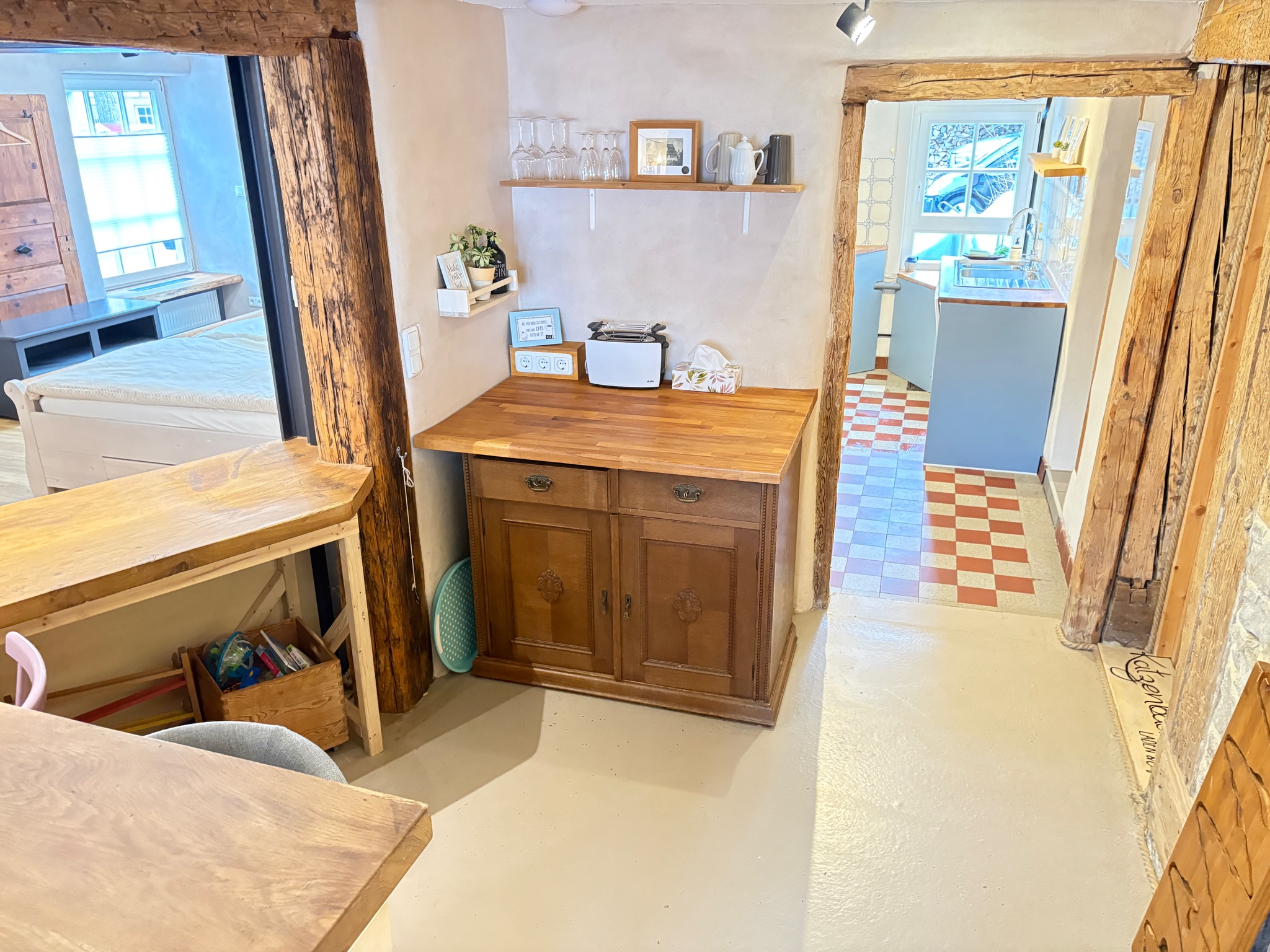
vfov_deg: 53.1
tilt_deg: -23.0
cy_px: 476
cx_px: 635
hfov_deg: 67.3
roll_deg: +1.1
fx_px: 954
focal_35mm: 26
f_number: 1.6
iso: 640
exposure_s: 1/25
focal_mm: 5.96
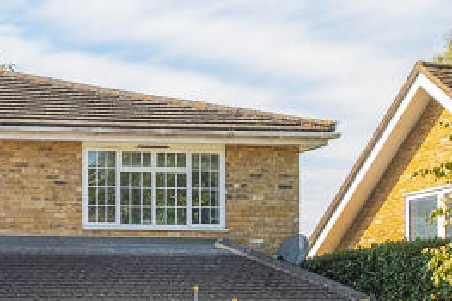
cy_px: 319
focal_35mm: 78
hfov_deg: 20.3
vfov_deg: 17.0
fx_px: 979
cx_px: -311
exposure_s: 1/320
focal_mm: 13.2
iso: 400
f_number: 6.4
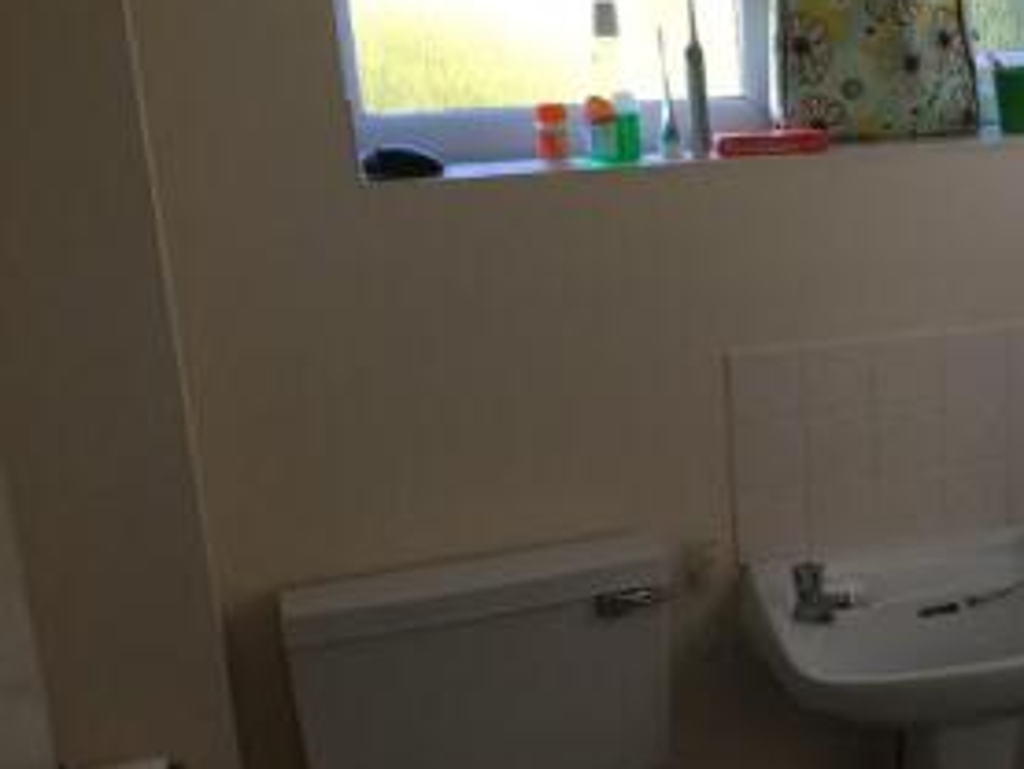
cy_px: 434
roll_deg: +2.7
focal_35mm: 61
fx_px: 1805
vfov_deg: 24.0
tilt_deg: -16.5
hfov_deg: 29.4
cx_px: 1048
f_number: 2.2
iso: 40
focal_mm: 4.15
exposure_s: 1/40
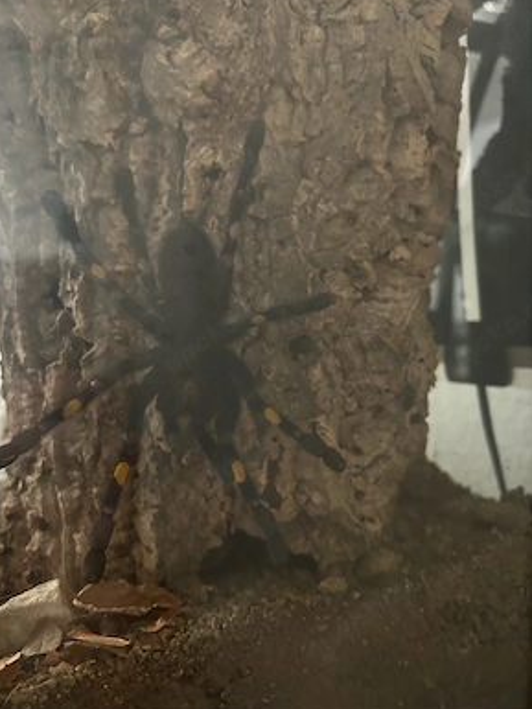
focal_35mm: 27
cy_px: 352
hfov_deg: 51.4
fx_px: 553
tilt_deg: -4.8
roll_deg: +1.1
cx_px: 258
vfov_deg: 65.3
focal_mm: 5.7
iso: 800
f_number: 1.5
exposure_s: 1/30
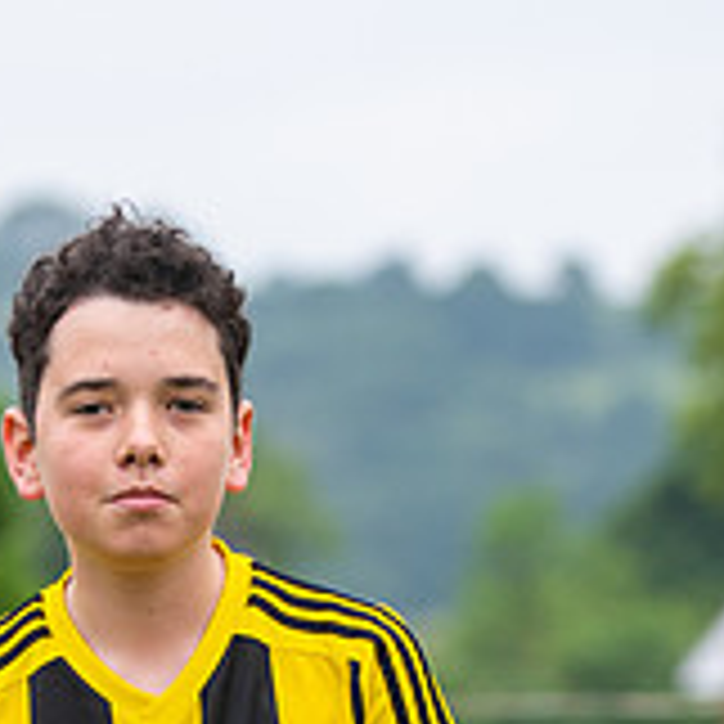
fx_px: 9299
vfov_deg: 4.4
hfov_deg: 4.5
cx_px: 211
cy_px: 994
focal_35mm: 393
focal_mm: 110
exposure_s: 1/1000
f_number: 4.5
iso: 640
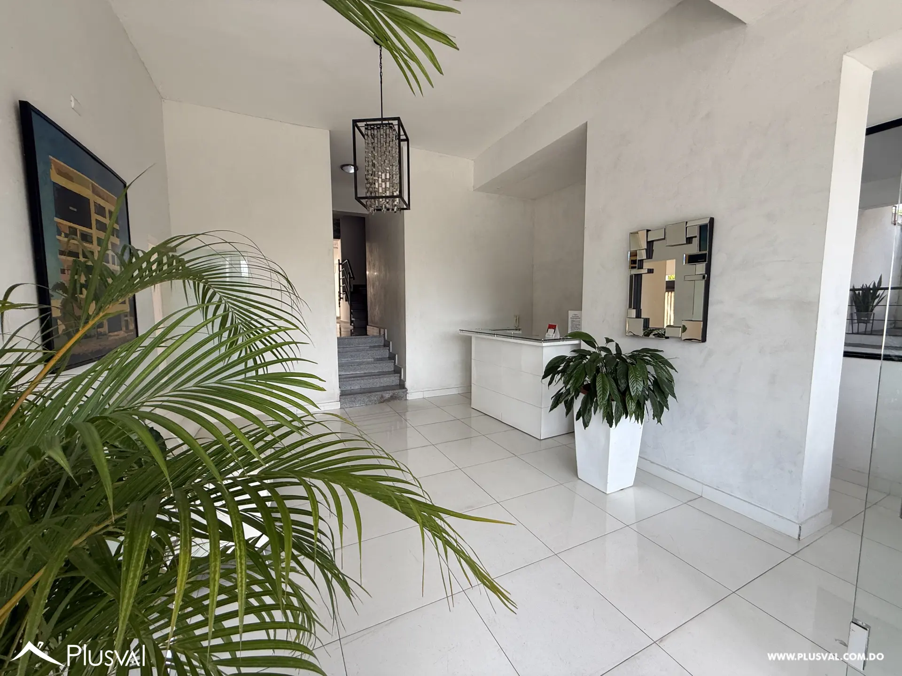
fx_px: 365
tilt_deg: -5.3
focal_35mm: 14
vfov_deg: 85.7
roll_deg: +0.3
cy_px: 338
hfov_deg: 102.1
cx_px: 451
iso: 50
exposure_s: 1/175
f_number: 2.2
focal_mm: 2.22
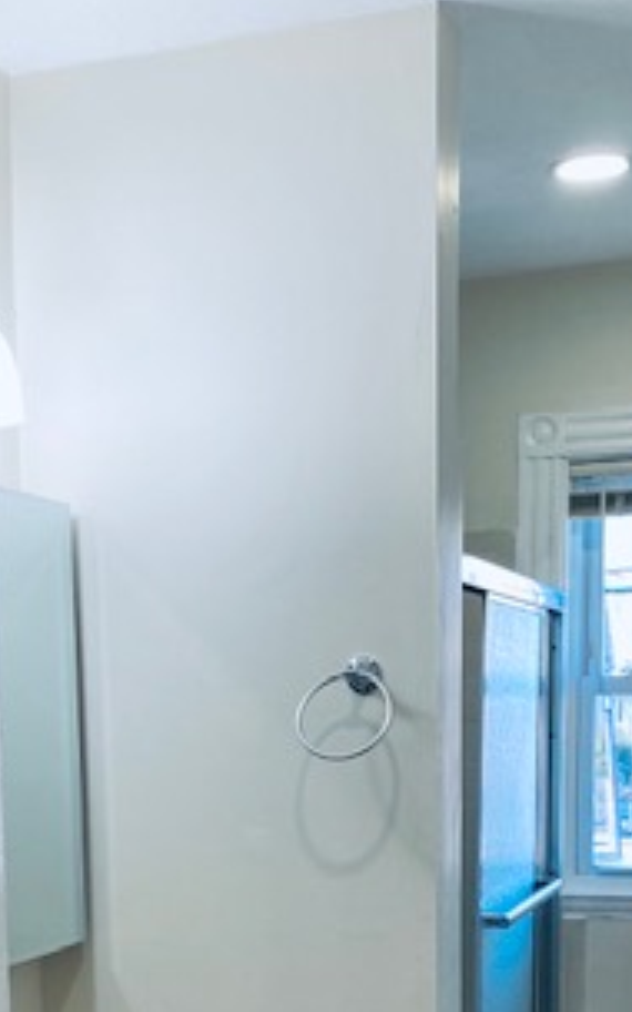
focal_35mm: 58
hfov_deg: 22.3
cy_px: 945
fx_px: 1598
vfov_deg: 33.0
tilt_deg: -5.7
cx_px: 256
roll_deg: +0.7
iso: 50
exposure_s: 1/120
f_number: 1.8
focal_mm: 4.25
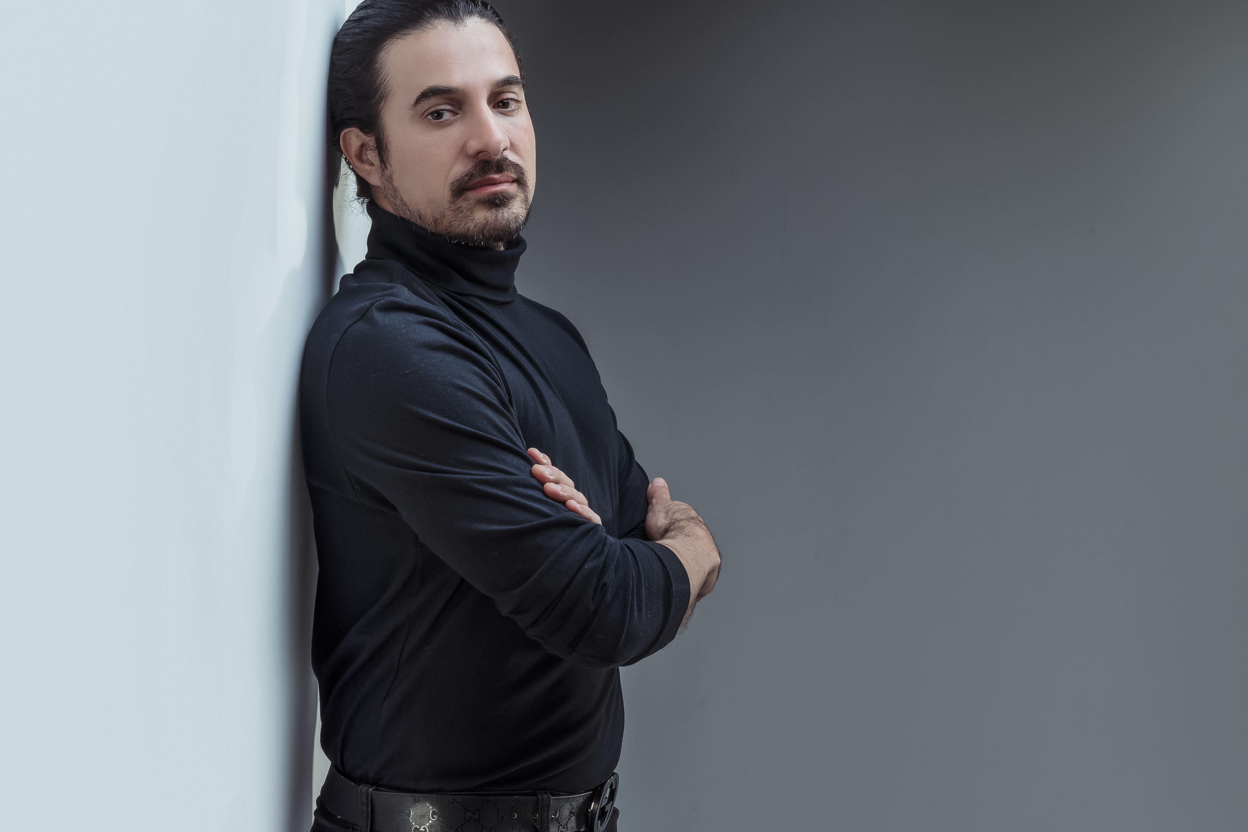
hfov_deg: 35.0
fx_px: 1976
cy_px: 417
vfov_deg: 23.8
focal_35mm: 57
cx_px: 650
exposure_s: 1/200
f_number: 16
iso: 80
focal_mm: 50
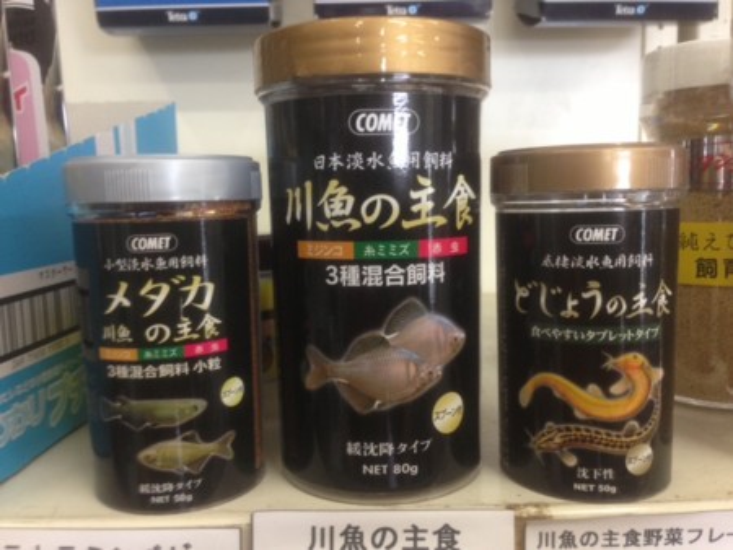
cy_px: 275
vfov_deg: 43.0
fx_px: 699
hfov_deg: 55.3
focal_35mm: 33
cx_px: 366
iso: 100
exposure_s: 1/20
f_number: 2.4
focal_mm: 4.13
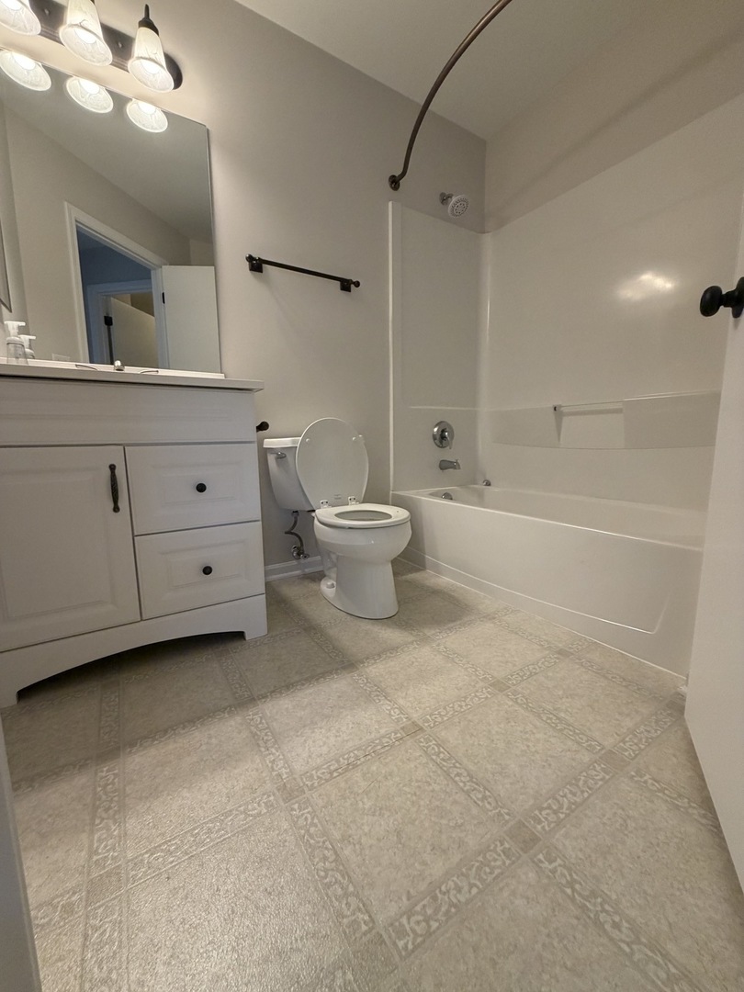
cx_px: 372
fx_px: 401
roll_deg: -0.1
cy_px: 496
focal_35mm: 14
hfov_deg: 85.7
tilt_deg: -7.9
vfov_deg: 102.1
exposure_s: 1/120
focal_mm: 2.22
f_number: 2.2
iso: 250
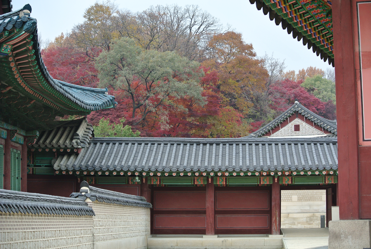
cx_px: 186
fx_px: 836
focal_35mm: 81
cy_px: 124
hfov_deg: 25.0
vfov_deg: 16.9
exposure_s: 1/60
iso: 140
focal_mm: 30
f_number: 3.8
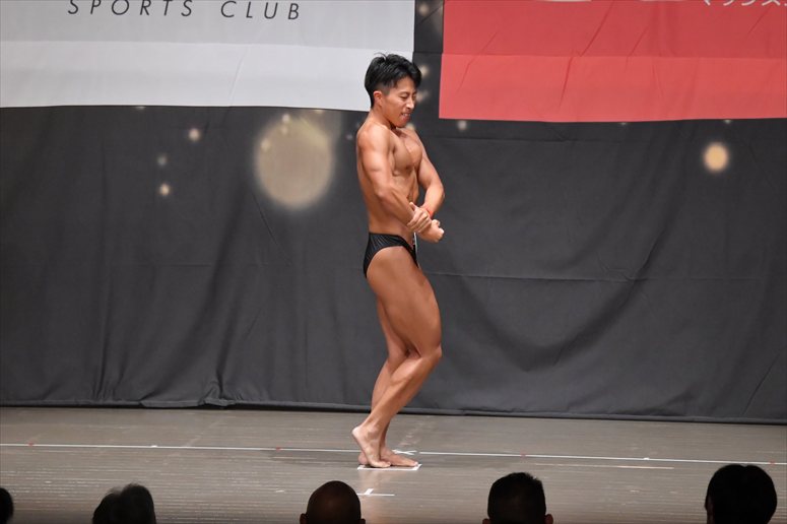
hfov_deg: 10.2
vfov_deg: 6.8
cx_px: 394
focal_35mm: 202
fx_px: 4414
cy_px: 262
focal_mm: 135
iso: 6400
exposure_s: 1/400
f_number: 5.6
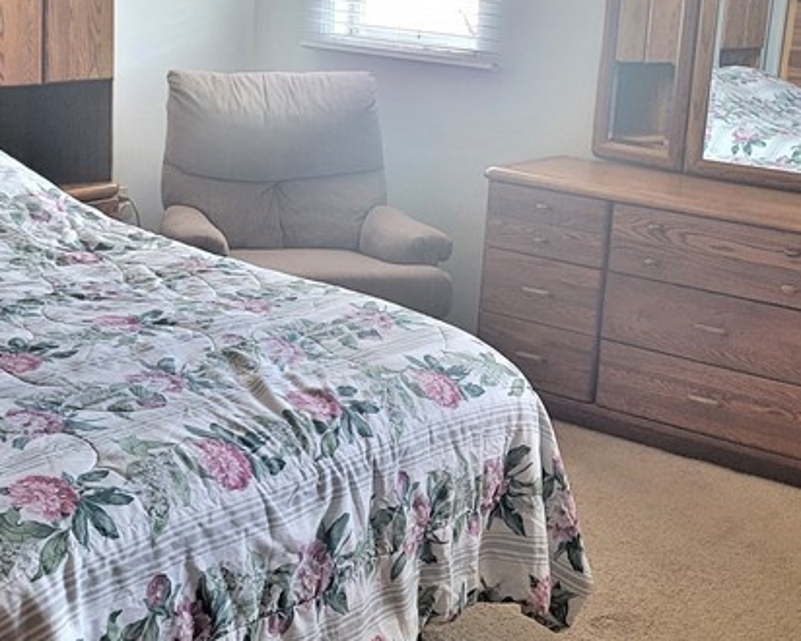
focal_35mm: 63
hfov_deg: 30.0
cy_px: 254
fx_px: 1494
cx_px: 362
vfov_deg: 24.2
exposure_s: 1/59
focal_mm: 5.4
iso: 200
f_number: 1.8
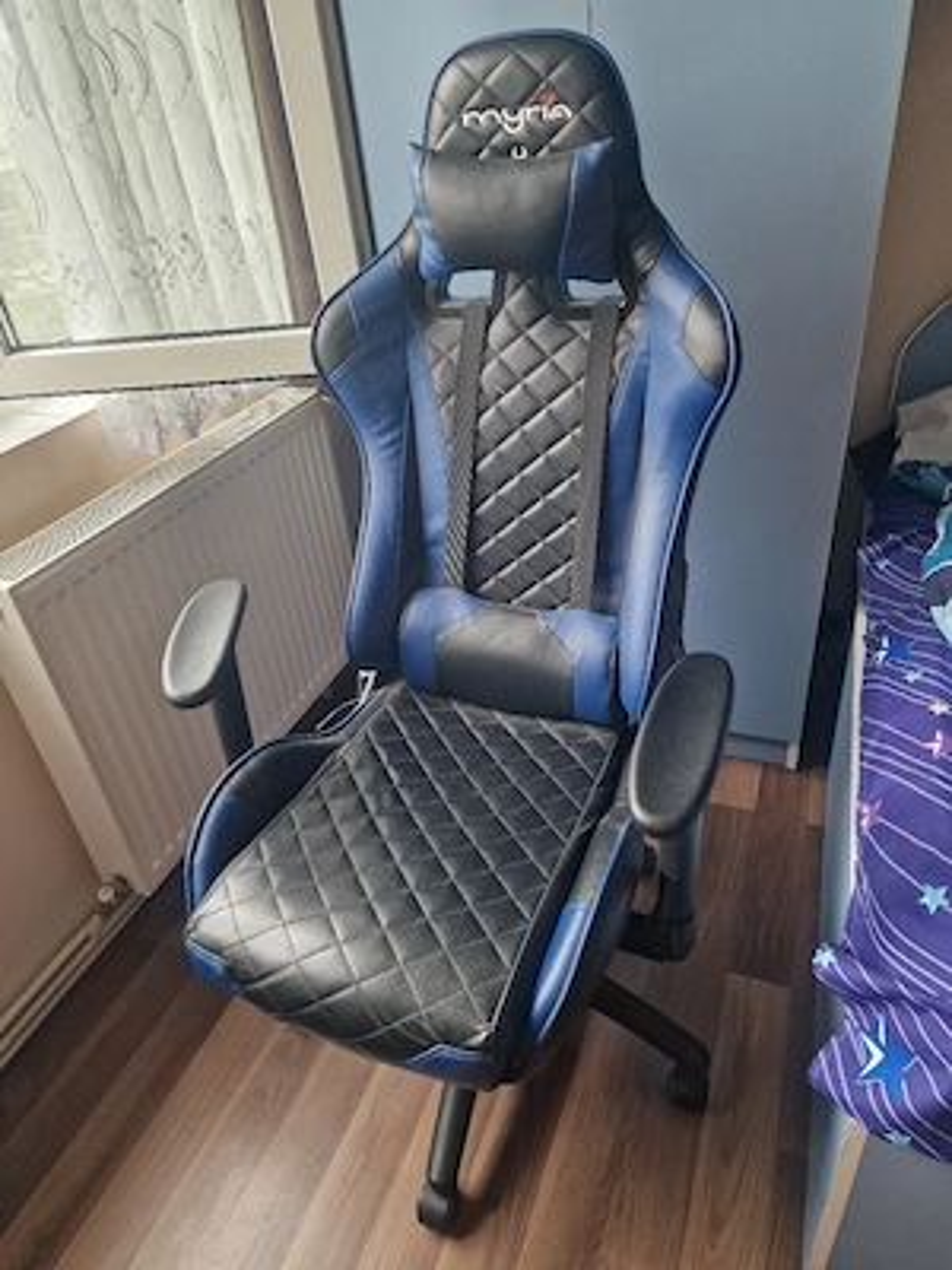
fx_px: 843
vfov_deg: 73.9
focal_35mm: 23
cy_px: 635
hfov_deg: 58.9
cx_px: 476
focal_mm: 6.4
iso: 320
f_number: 1.8
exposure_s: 1/100
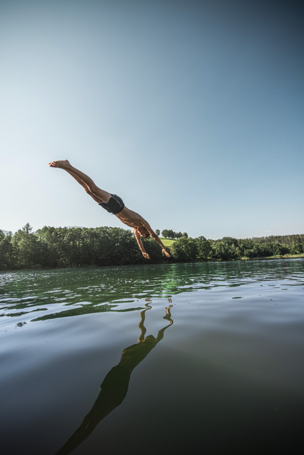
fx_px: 177
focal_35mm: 14
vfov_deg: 104.2
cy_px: 228
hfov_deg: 81.3
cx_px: 152
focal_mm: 14
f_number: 8
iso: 200
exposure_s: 1/1000
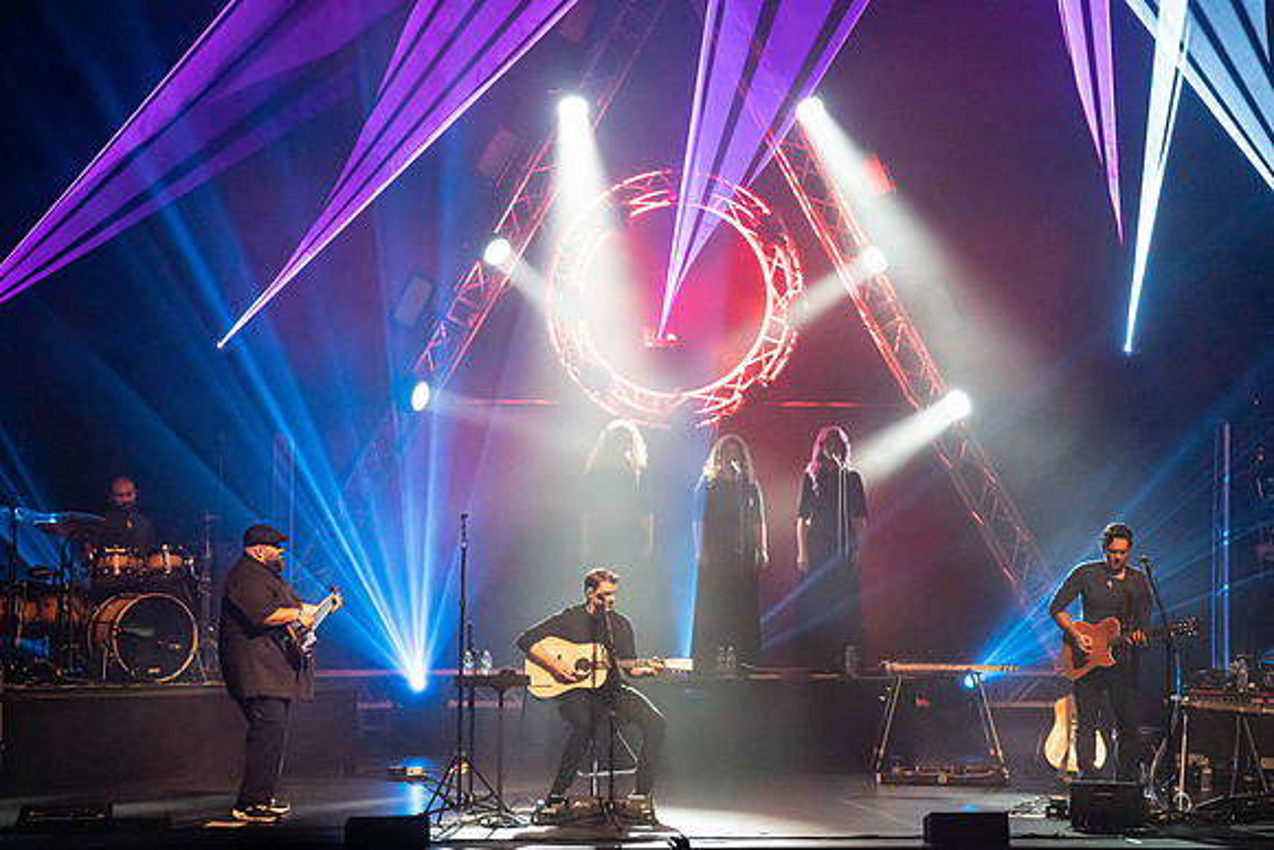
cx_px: 637
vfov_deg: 9.3
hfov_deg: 13.9
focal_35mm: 148
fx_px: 5239
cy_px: 425
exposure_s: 1/250
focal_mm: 148
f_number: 5.6
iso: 8000
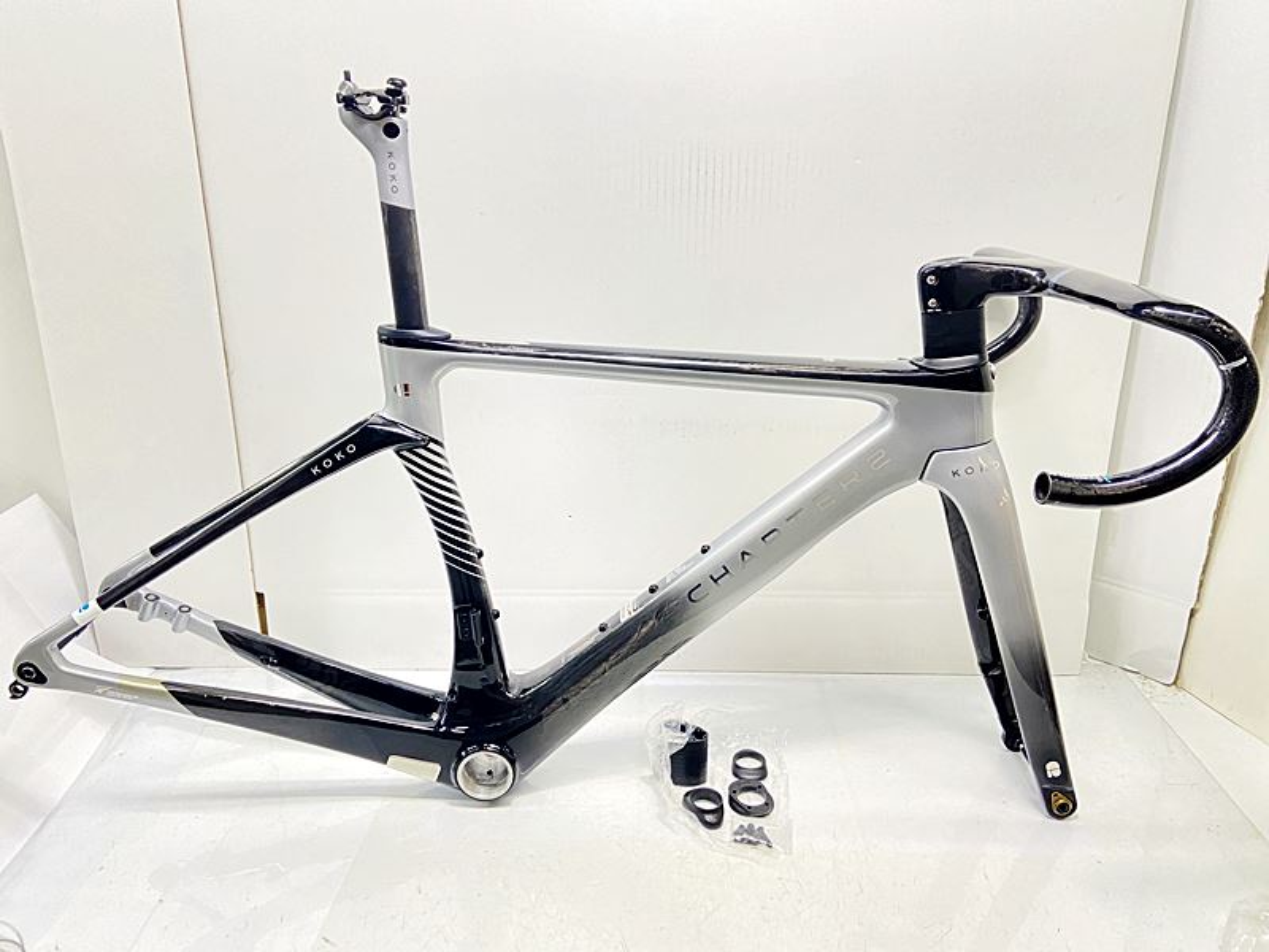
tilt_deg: -19.1
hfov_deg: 67.3
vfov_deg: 53.1
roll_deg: -0.6
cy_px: 476
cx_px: 634
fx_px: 953
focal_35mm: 26
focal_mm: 4.25
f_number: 1.8
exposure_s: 1/50
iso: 250
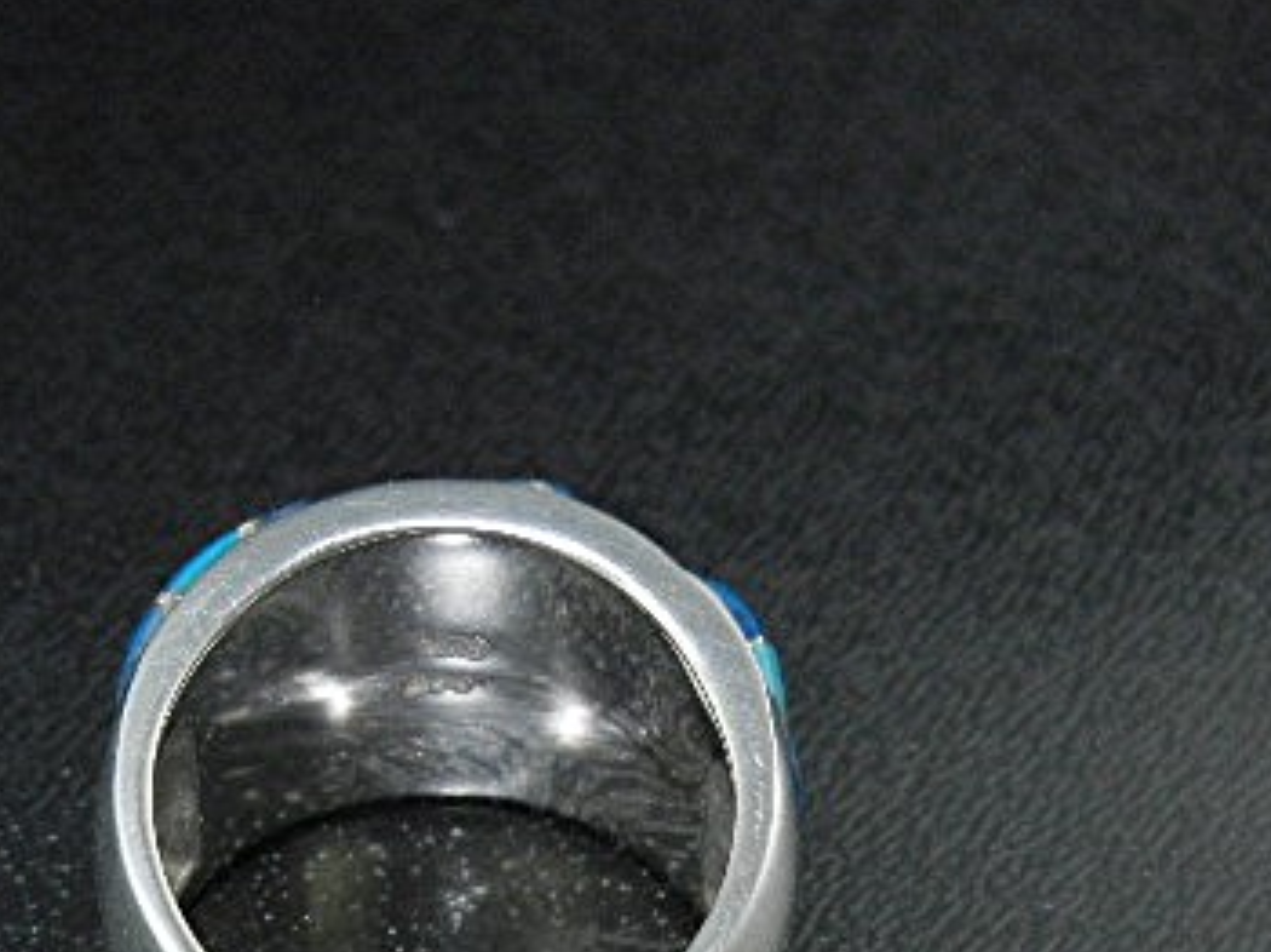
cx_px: 439
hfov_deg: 18.2
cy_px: 847
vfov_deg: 13.6
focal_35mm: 108
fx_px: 3963
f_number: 8
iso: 800
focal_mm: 10.6
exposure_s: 1/30
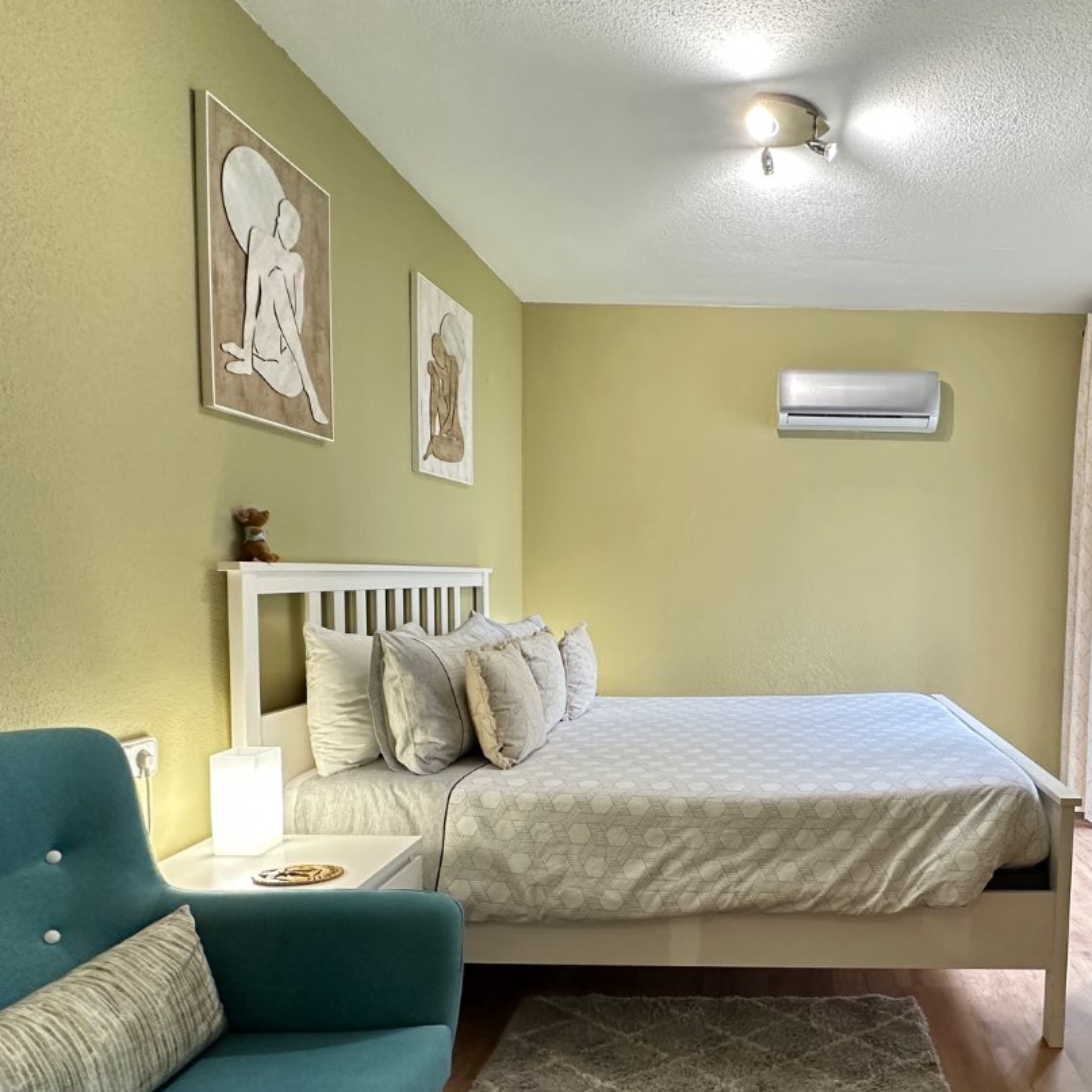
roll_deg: -0.9
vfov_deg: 66.8
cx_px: 788
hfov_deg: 64.2
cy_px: 638
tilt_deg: -4.0
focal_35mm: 23
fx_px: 821
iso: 320
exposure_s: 1/100
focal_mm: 2.22
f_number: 2.2
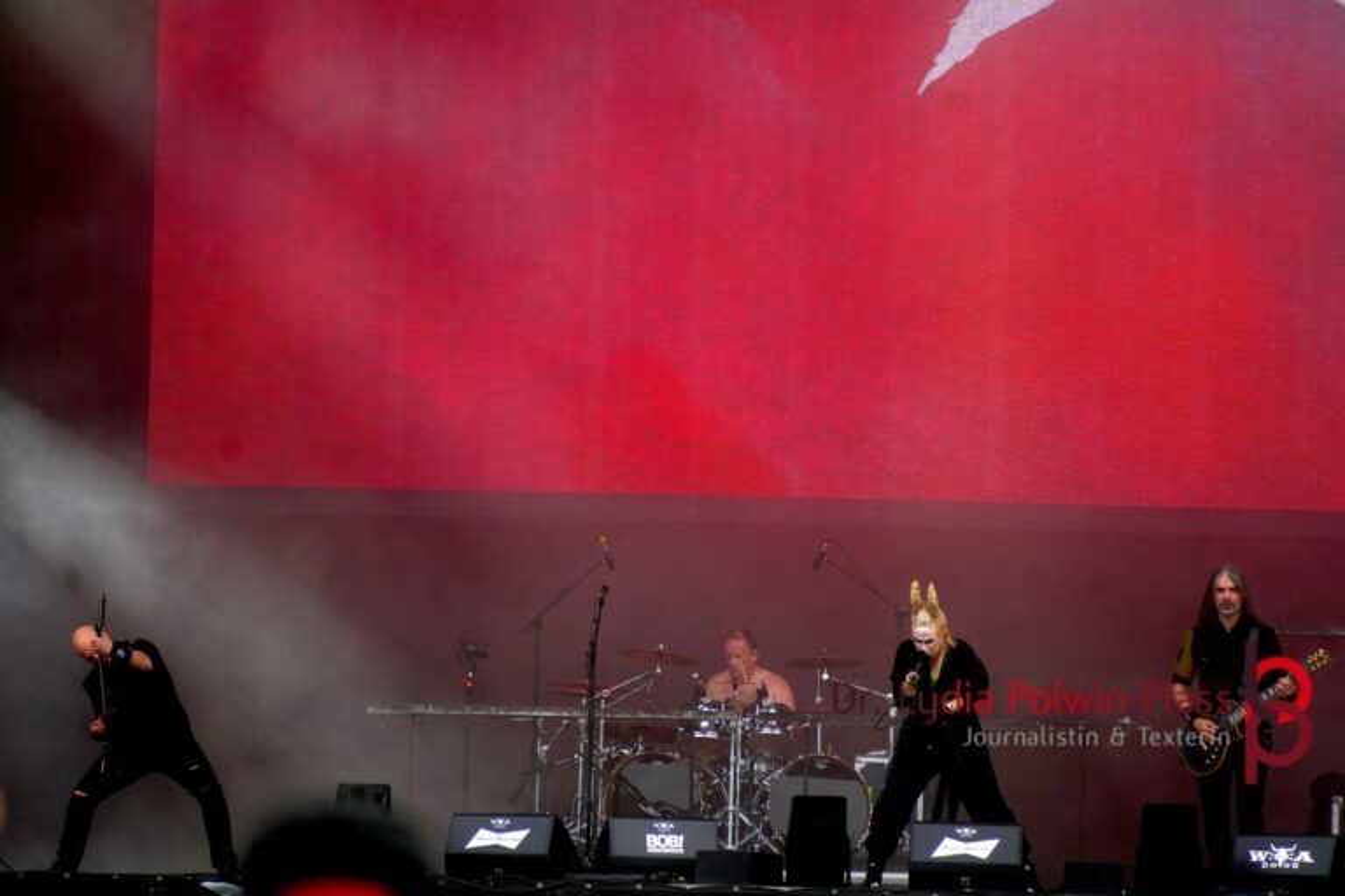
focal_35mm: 450
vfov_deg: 3.1
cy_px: 448
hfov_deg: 4.6
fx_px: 16811
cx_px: 672
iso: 640
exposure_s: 1/500
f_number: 6.3
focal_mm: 300
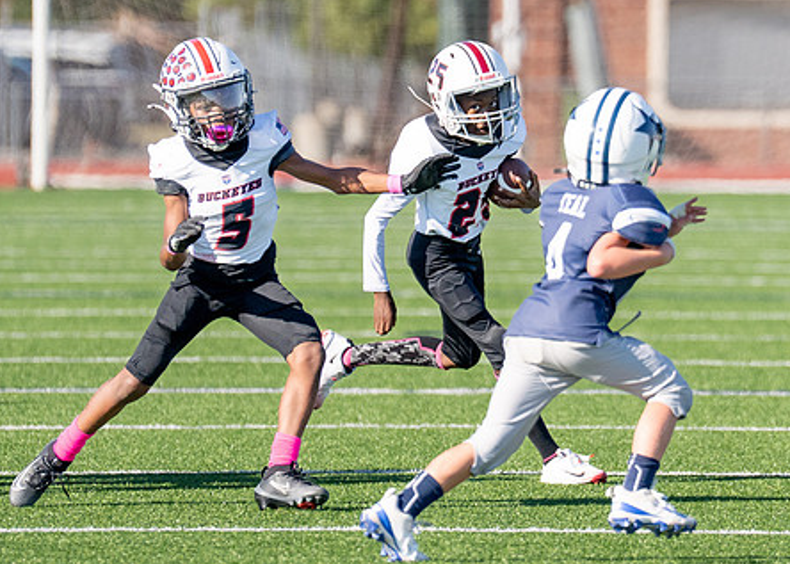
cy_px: 219
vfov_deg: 2.4
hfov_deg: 3.4
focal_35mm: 588
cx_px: 501
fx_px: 13191
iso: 320
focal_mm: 200
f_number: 2.8
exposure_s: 1/5000
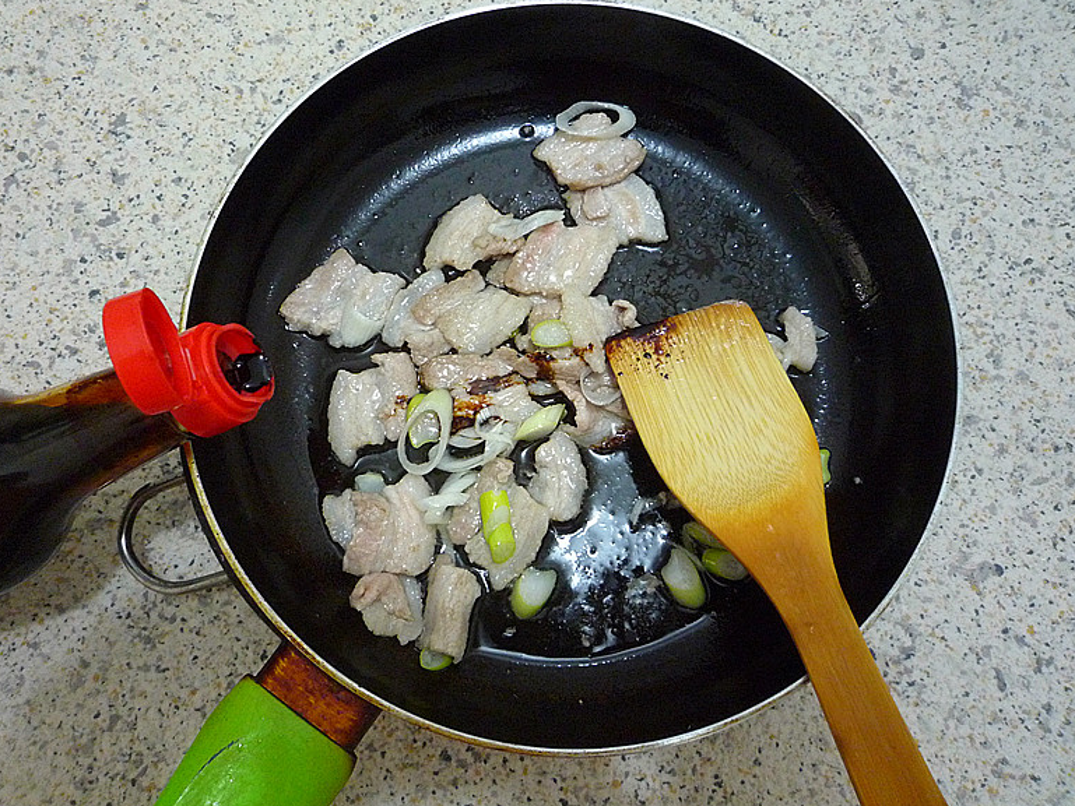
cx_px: 530
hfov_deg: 67.3
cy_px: 394
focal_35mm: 26
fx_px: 808
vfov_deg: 53.1
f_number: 2.8
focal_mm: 4.4
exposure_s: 1/15
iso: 400
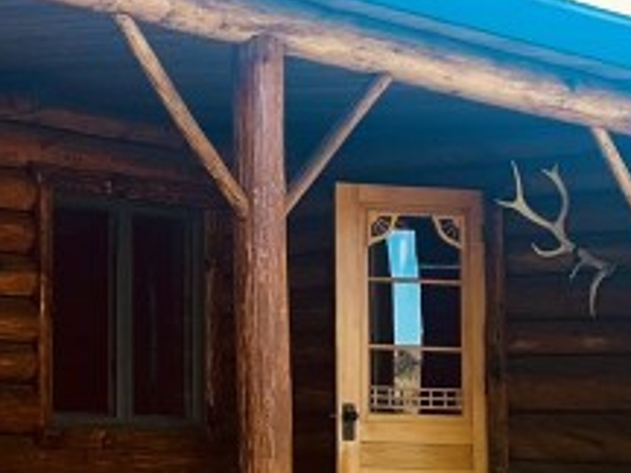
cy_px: 207
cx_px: 41
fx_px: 2078
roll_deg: -2.1
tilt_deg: +7.4
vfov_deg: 13.0
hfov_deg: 17.0
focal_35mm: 114
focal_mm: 6.86
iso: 80
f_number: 1.78
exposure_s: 1/2028
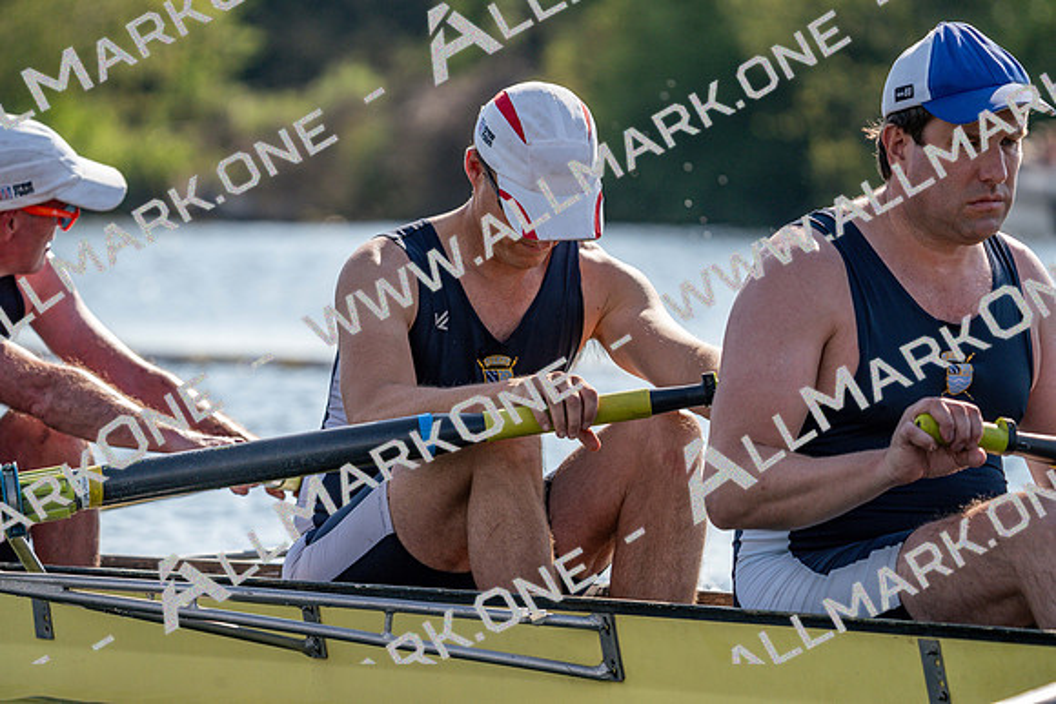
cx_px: 528
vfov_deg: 4.5
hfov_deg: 6.8
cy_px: 352
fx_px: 8890
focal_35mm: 303
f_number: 6.3
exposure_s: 1/1600
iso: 320
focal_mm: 303
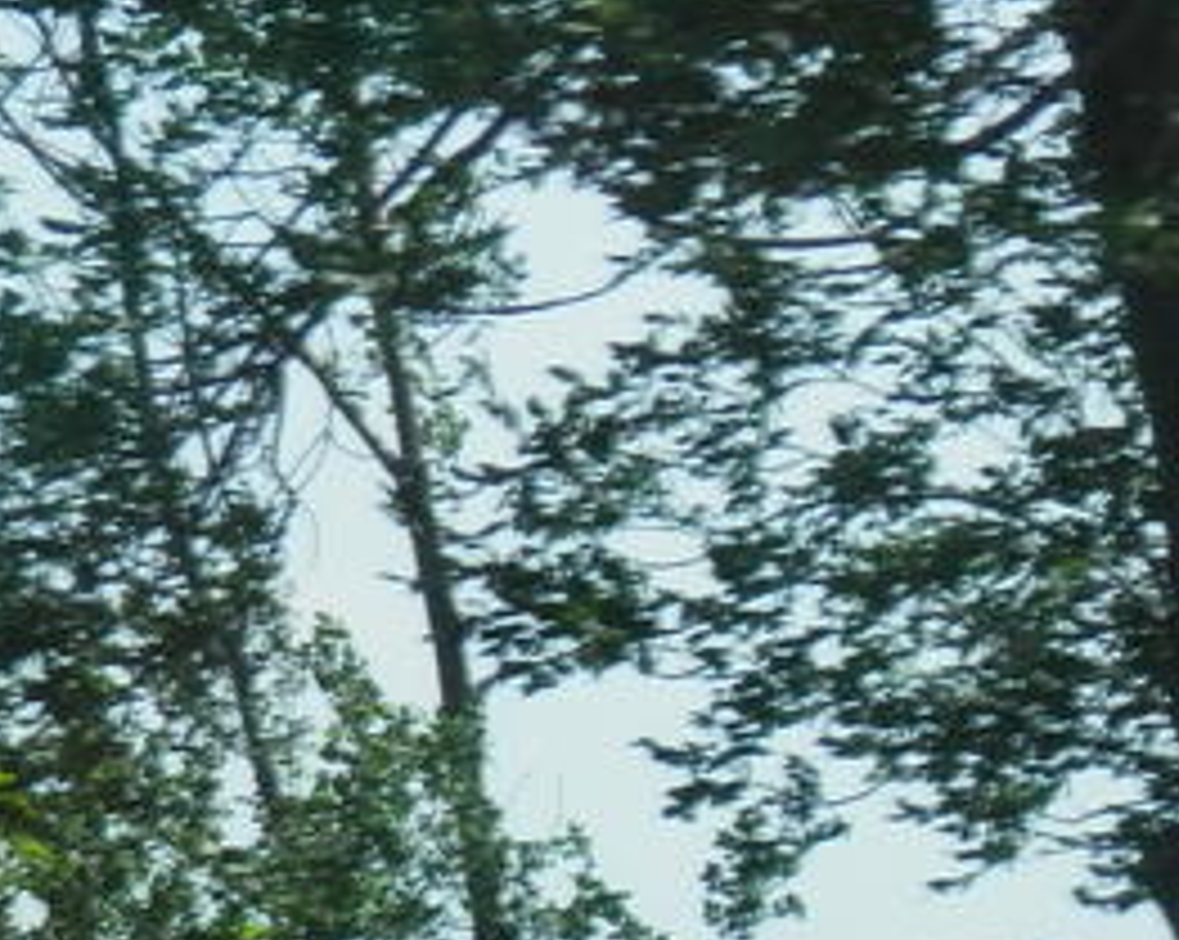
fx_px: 11711
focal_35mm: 336
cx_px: 963
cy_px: 594
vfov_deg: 4.6
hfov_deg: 5.8
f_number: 4.8
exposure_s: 1/400
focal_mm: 15.8
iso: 80
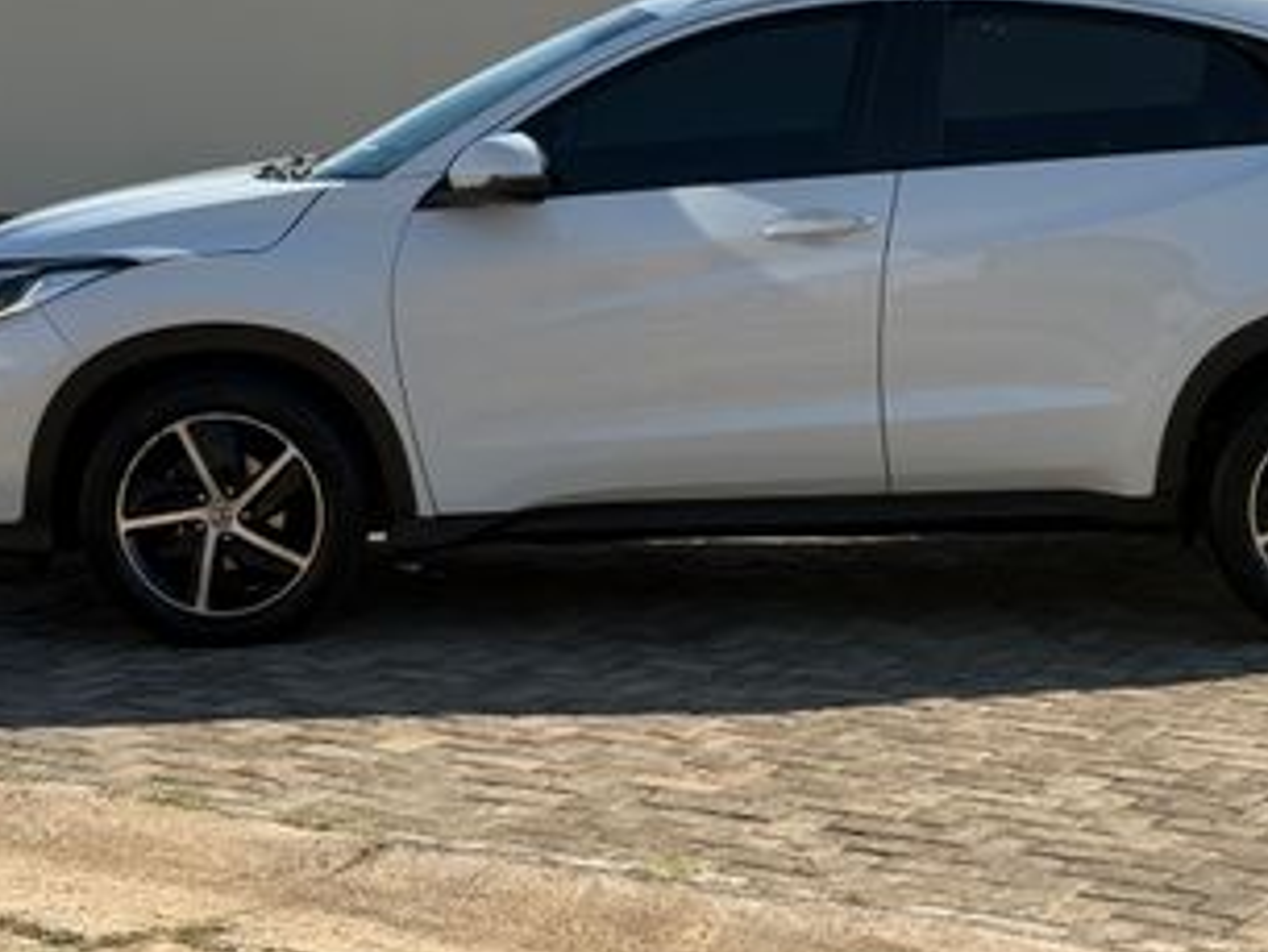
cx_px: 757
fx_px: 2712
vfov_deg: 19.8
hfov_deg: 26.3
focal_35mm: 74
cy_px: 245
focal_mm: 6.76
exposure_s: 1/3378
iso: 100
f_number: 1.78
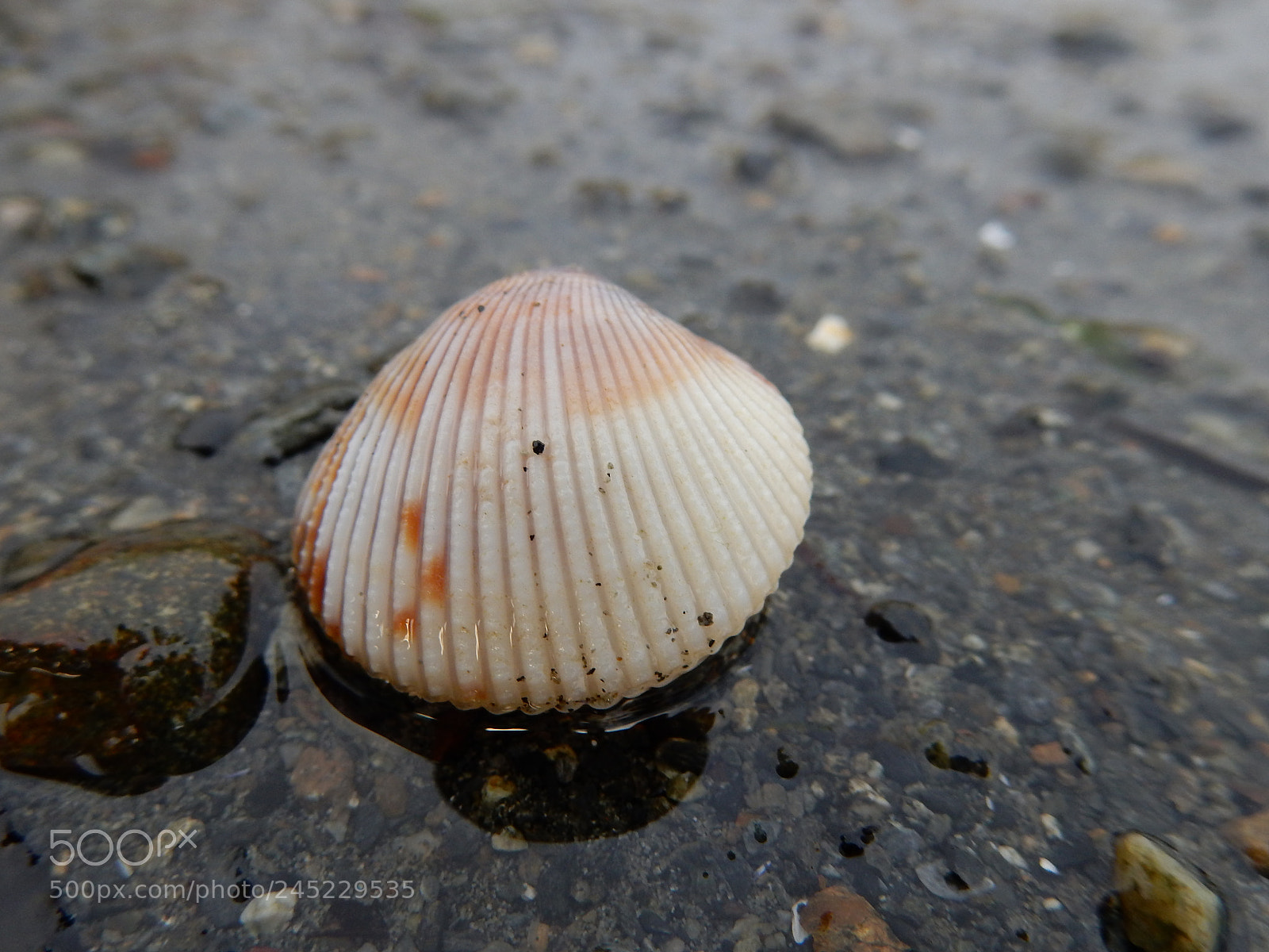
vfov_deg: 54.9
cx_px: 634
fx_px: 916
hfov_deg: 69.4
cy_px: 476
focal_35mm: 25
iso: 125
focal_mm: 4.5
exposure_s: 1/100
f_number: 3.7
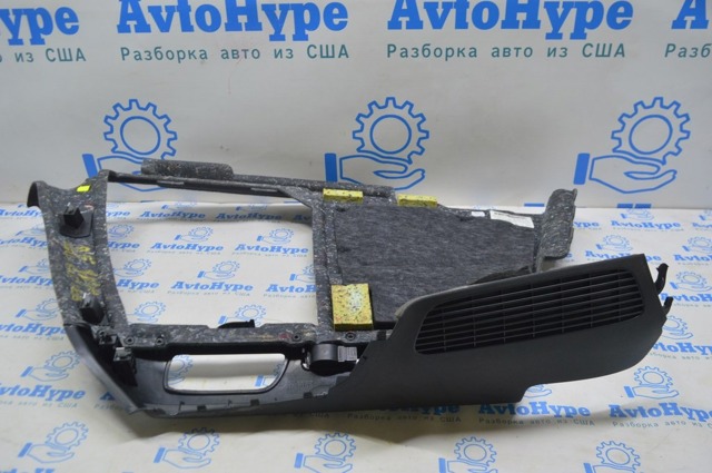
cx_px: 356
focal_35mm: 30
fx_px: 593
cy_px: 236
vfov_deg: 43.5
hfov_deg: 62.0
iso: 400
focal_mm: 20
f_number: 5.6
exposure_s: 1/20
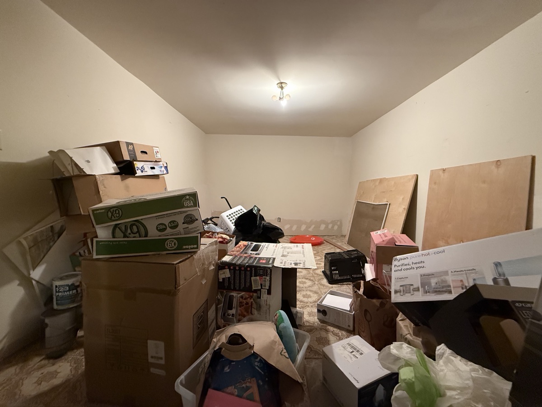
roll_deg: -0.5
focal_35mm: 14
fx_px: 219
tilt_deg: -3.9
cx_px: 271
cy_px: 204
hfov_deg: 102.1
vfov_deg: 85.7
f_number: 2.2
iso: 640
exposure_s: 1/60
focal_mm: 2.22
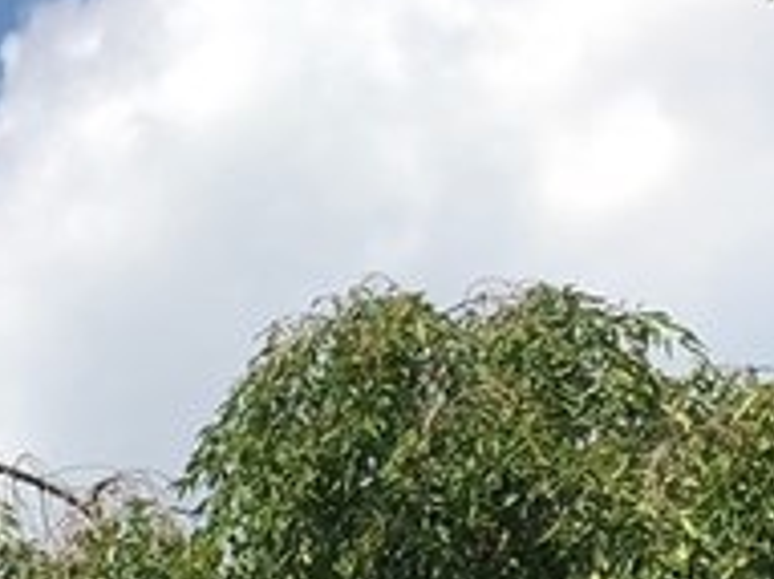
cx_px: -608
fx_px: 3352
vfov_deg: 8.9
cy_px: 1405
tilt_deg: +14.5
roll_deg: +2.0
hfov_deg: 12.1
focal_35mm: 150
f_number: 1.8
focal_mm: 3.99
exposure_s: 1/1919
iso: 20
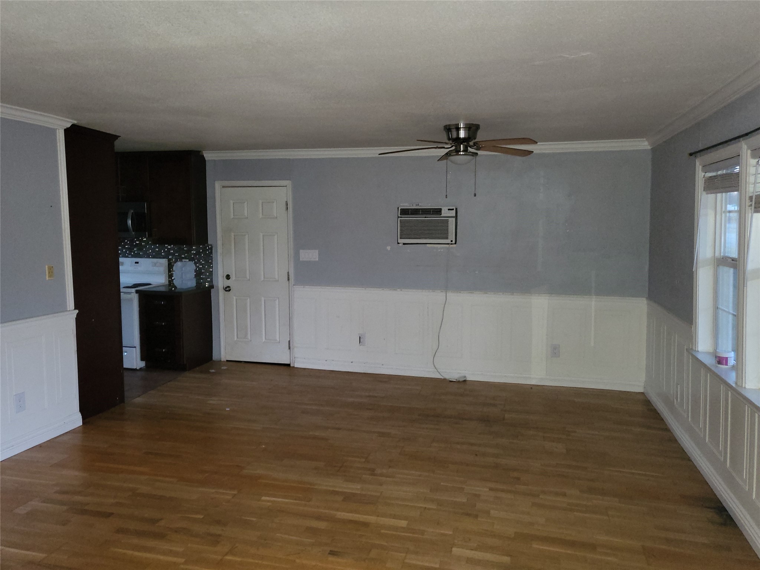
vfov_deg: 53.1
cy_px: 285
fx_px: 571
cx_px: 380
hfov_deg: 67.3
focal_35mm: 26
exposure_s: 1/9.99
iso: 250
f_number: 1.8
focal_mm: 4.25
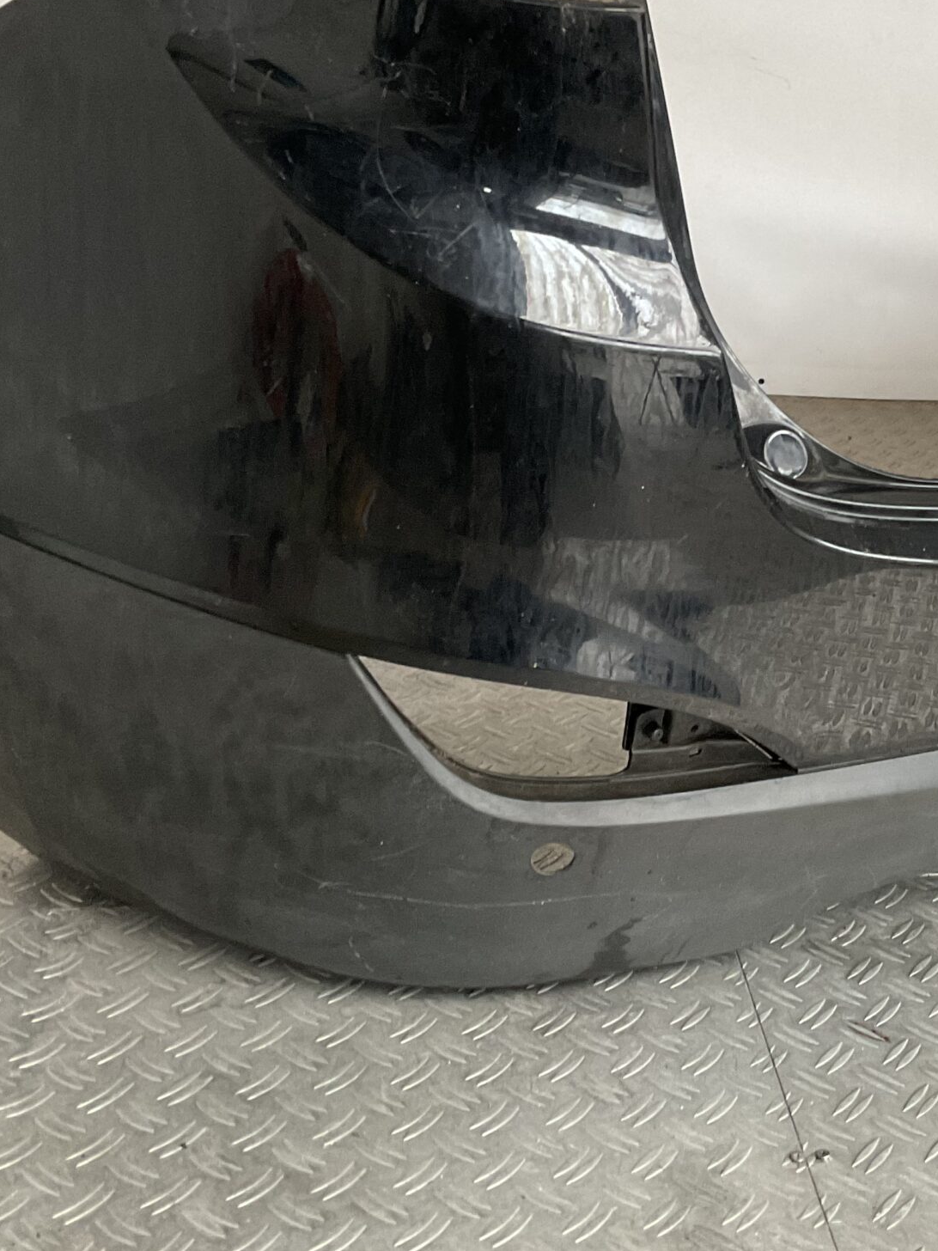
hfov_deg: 27.9
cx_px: 768
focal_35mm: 51
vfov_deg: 37.4
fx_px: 1843
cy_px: 527
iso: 160
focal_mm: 3
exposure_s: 1/60
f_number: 1.8
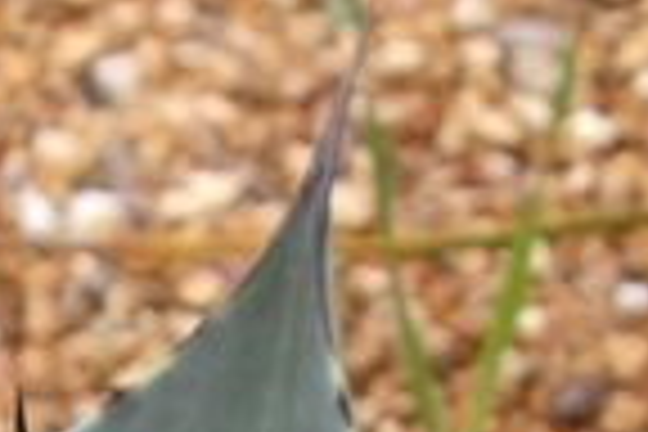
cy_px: 1357
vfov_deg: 3.3
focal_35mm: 406
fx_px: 7307
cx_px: -135
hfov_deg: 5.1
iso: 400
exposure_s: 1/160
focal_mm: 38
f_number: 6.3
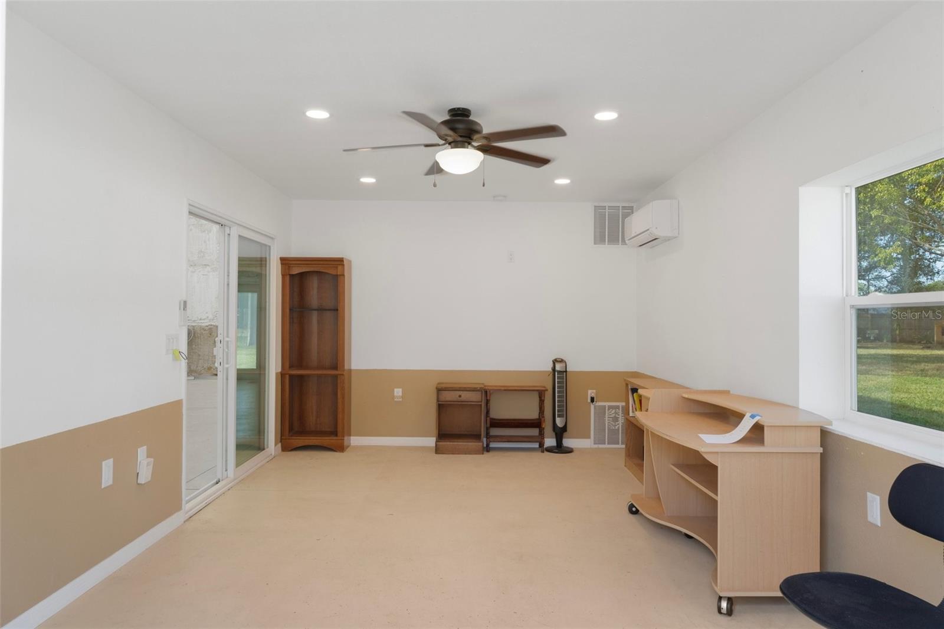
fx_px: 590
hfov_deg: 77.3
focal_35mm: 22
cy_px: 314
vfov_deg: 56.1
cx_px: 472
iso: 320
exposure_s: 1/2.5
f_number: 8
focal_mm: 15
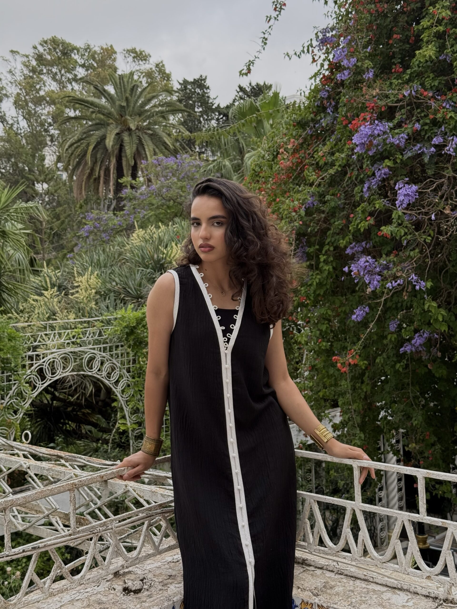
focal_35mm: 48
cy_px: 304
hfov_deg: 30.3
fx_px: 845
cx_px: 228
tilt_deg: -2.9
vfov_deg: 39.7
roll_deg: +0.3
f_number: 1.78
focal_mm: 6.76
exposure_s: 1/786
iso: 100
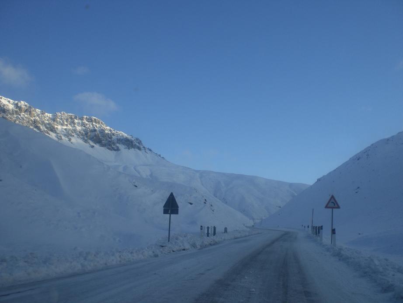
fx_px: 443
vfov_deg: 37.7
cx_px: 202
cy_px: 152
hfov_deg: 49.0
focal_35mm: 38
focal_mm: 6.3
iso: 50
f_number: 3.1
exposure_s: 1/320
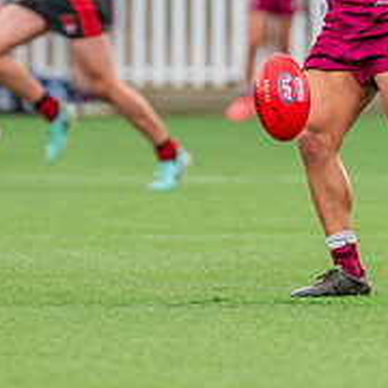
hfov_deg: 1.2
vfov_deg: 1.2
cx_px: 325
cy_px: 10
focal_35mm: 1445
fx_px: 18324
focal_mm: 420
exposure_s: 1/1250
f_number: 5
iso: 800
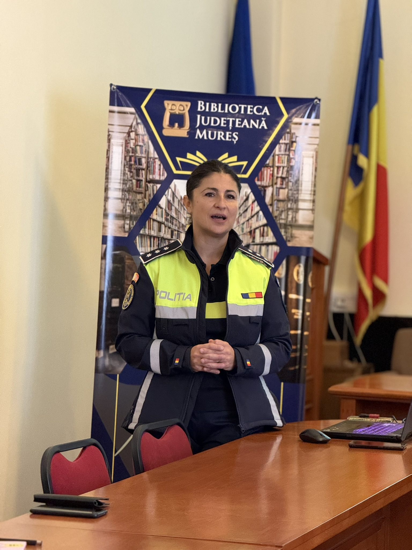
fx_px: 1904
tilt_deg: -2.2
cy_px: 275
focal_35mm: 120
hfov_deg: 12.3
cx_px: 206
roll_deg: -1.9
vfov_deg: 16.4
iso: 640
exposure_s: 1/33
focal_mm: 15.66
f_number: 2.8
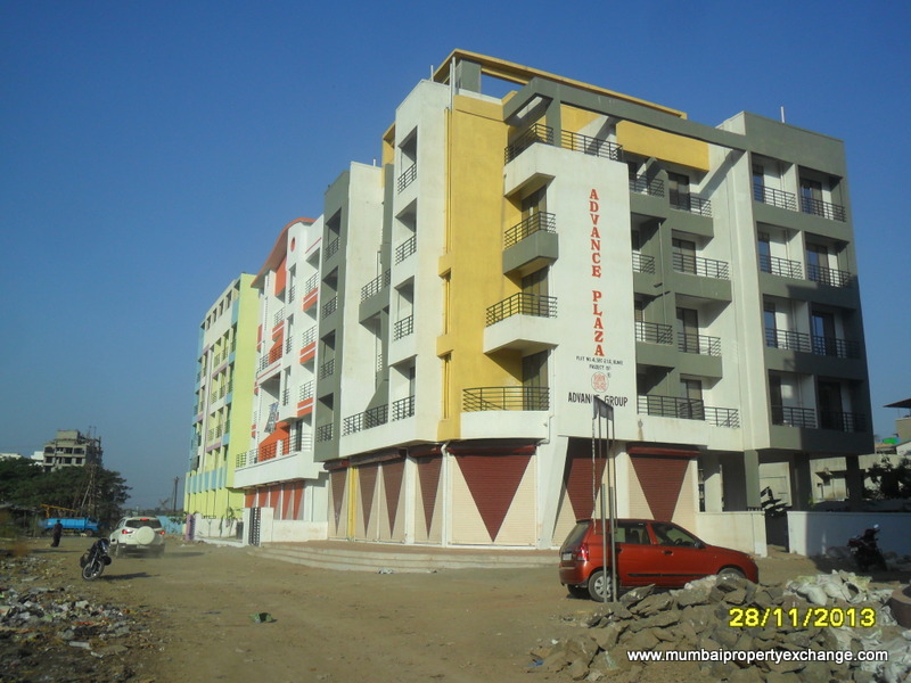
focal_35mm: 32
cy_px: 342
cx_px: 456
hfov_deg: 56.8
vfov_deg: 44.2
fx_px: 842
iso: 100
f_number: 9.4
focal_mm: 5.7
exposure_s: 1/250
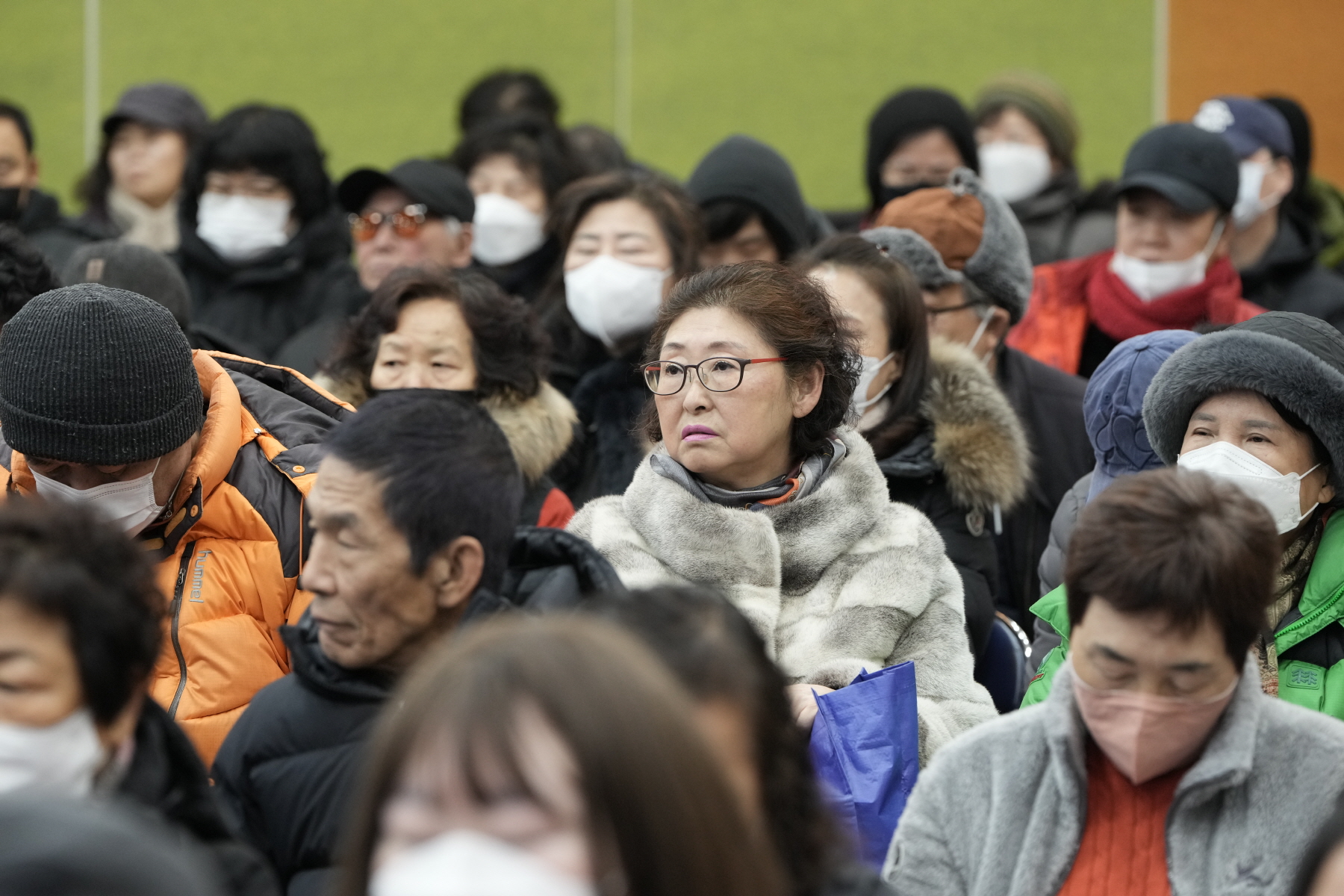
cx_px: 672
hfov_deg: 12.6
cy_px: 448
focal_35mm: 163
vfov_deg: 8.4
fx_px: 6085
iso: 3200
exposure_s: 1/160
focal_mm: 163
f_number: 4
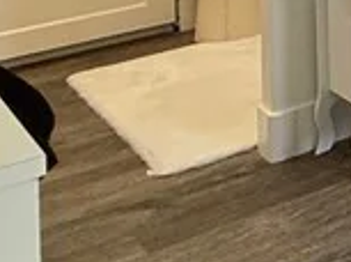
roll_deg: +0.2
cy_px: -278
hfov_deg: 13.2
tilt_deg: -1.3
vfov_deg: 13.3
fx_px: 951
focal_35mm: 94
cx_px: 915
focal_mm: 2.22
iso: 320
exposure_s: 1/60
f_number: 2.2
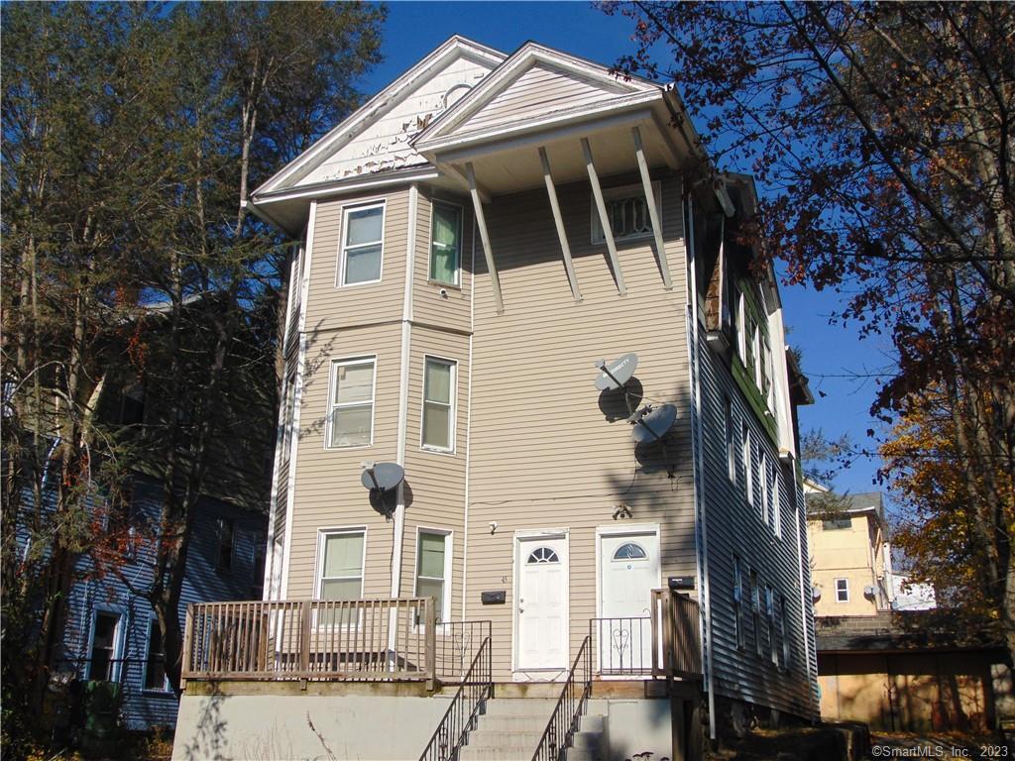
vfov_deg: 36.8
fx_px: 1144
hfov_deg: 47.9
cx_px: 508
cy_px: 380
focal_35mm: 39
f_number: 8.5
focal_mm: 6.9
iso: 80
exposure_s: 1/320
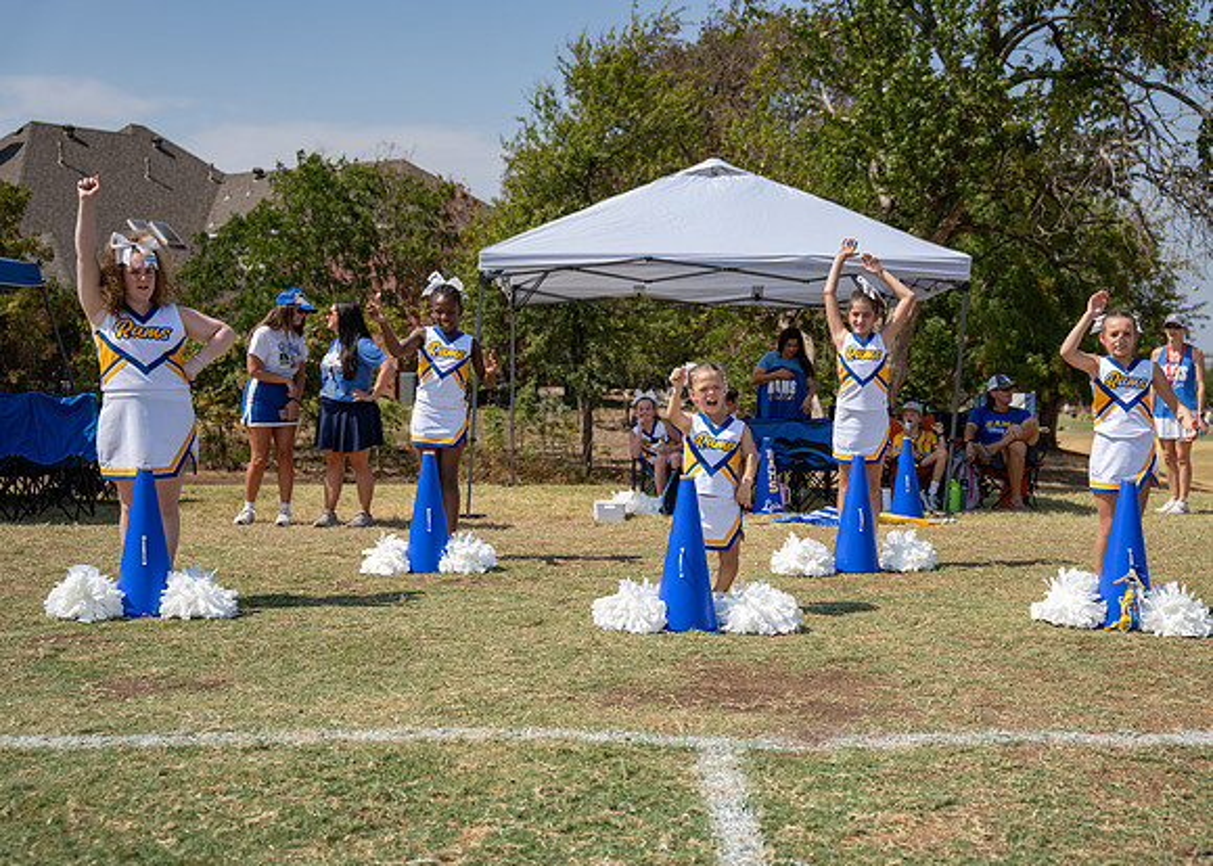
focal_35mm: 44
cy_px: 473
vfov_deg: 31.7
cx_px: 690
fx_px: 1526
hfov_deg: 43.3
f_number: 2.8
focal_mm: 37.4
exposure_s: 1/2000
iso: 100
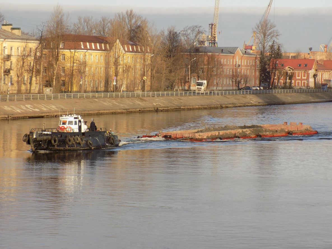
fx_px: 1266
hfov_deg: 14.9
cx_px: 166
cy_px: 124
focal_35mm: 132
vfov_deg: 11.2
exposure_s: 1/250
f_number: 5
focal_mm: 23.4
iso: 80
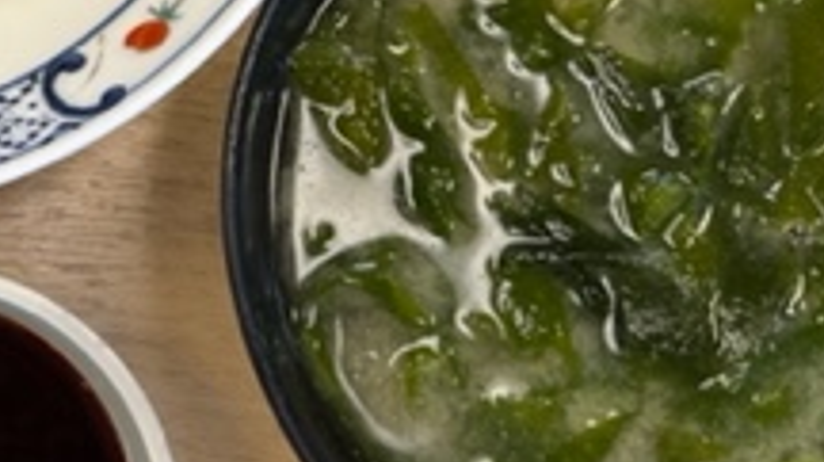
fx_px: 1834
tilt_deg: -79.7
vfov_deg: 14.1
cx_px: -160
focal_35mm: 84
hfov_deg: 23.2
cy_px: -11
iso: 80
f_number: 1.5
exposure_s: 1/60
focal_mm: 5.7
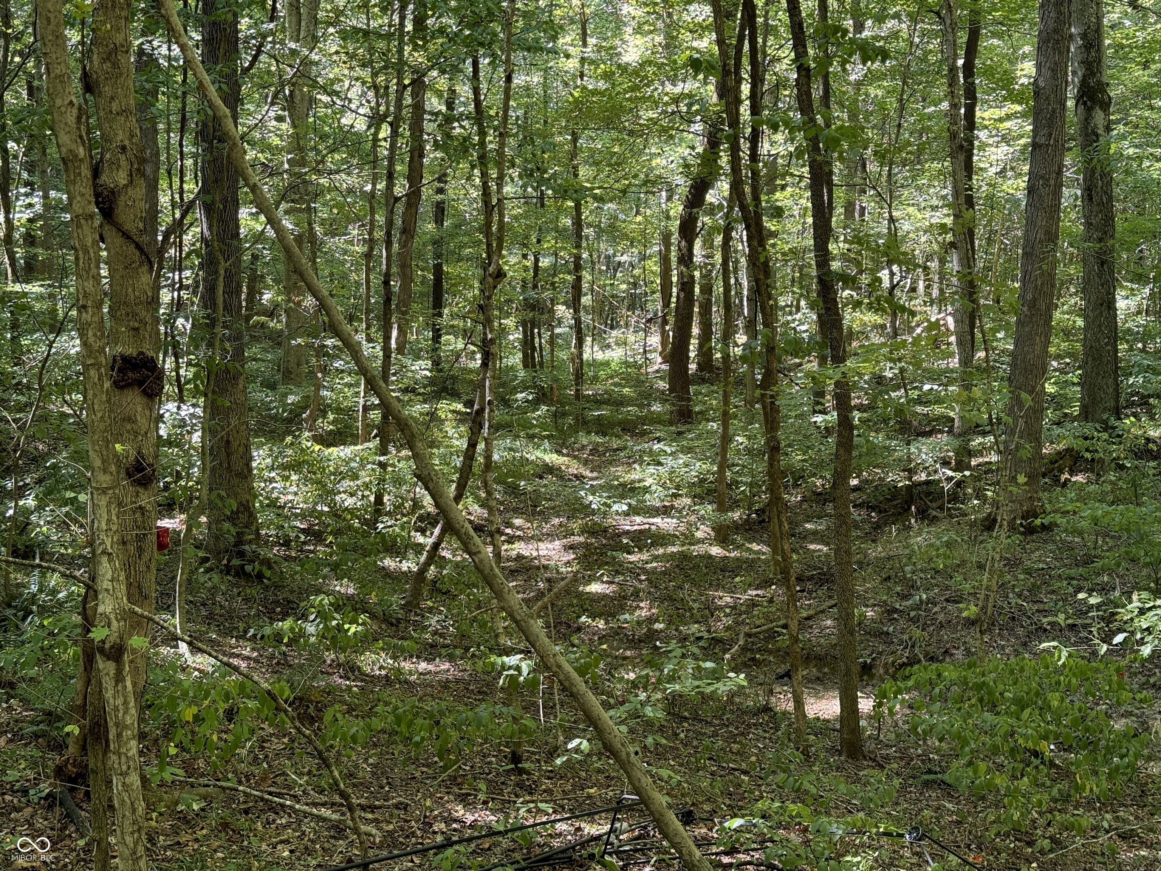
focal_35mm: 48
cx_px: 580
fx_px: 1610
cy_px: 436
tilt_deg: -7.9
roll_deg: -1.5
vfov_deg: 30.3
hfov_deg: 39.7
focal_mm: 6.76
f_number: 1.78
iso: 100
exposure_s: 1/66
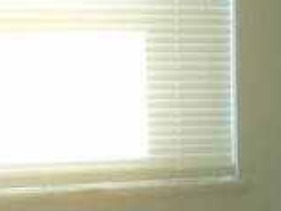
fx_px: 1201
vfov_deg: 9.7
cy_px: 328
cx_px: 385
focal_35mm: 148
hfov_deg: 12.8
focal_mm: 6
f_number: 2.8
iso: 100
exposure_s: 1/119
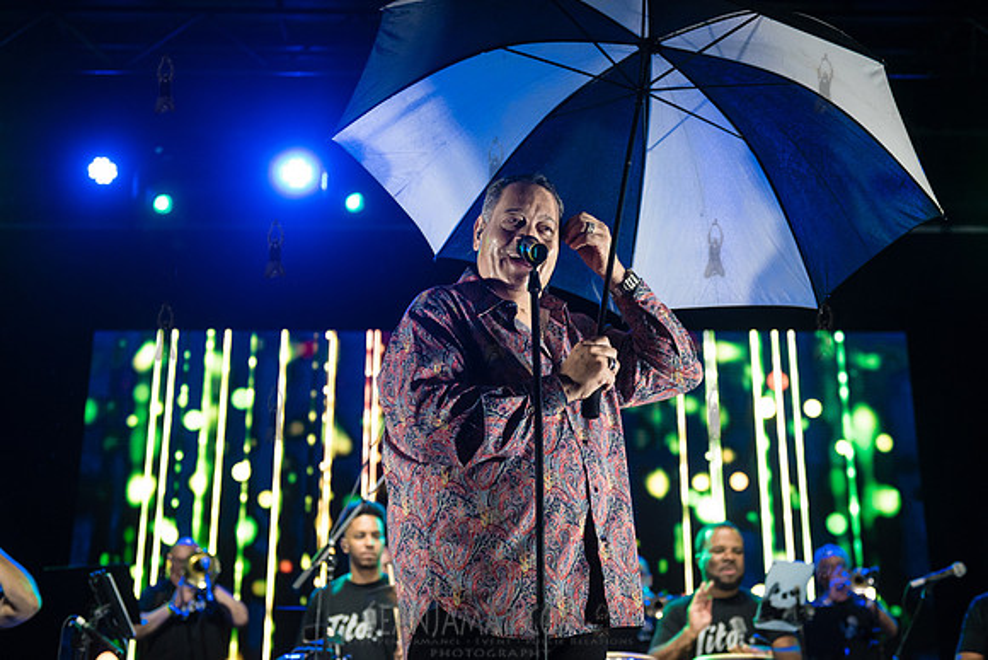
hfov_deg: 37.9
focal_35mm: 52
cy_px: 330
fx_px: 1438
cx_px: 494
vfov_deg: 25.8
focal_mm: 52
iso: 3200
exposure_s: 1/200
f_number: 3.2
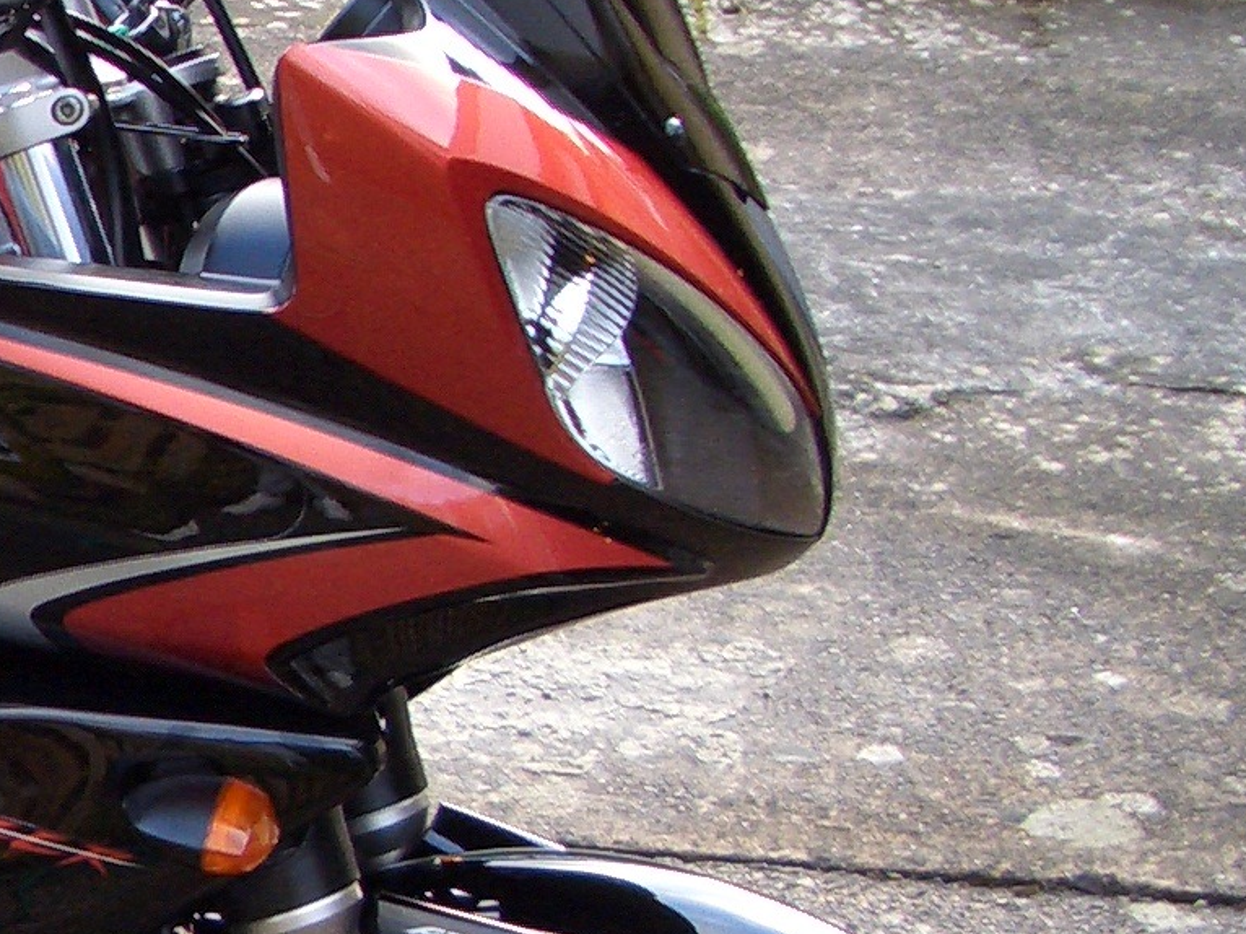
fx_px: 4210
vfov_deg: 12.6
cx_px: -737
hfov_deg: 15.3
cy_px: 708
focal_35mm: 117
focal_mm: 5.8
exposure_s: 1/80
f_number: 2.6
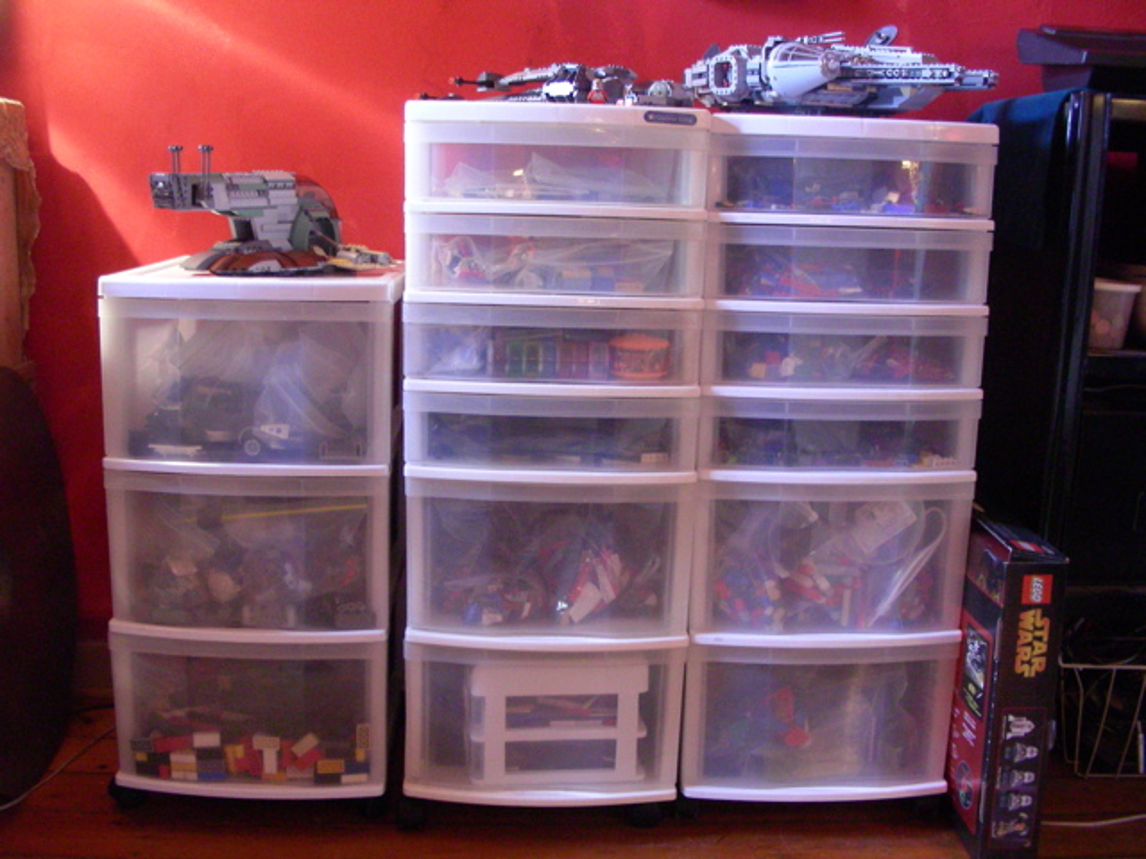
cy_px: 430
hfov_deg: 49.0
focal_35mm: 38
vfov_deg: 37.7
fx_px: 1258
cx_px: 573
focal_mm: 6.3
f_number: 3.5
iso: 400
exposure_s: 1/3.8
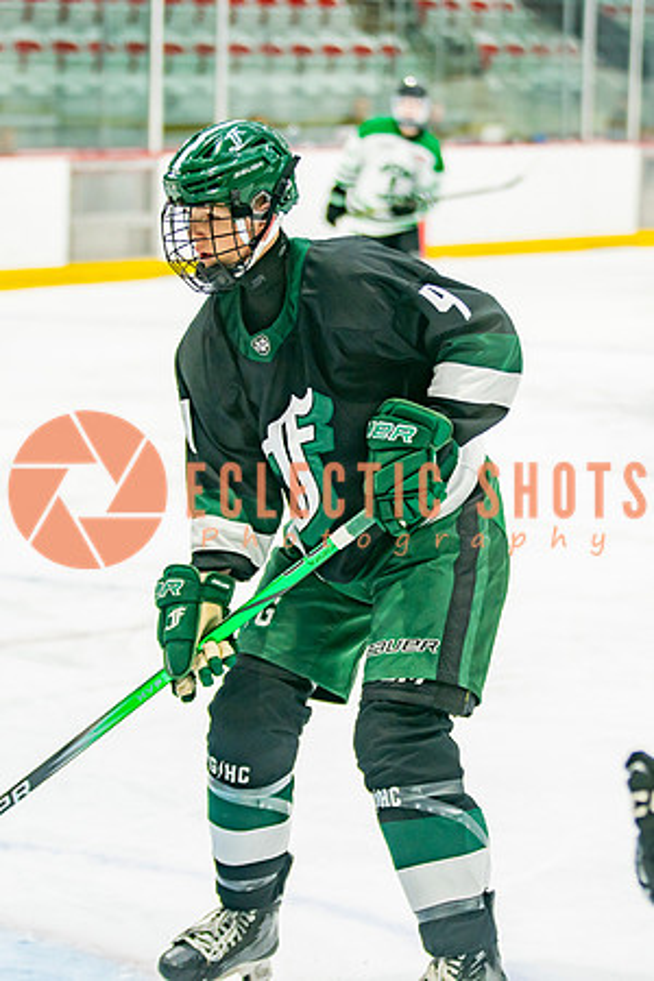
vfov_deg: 15.2
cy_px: 491
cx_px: 388
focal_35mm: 135
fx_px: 3684
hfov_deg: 10.1
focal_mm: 90
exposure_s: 1/640
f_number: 2.8
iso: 1000
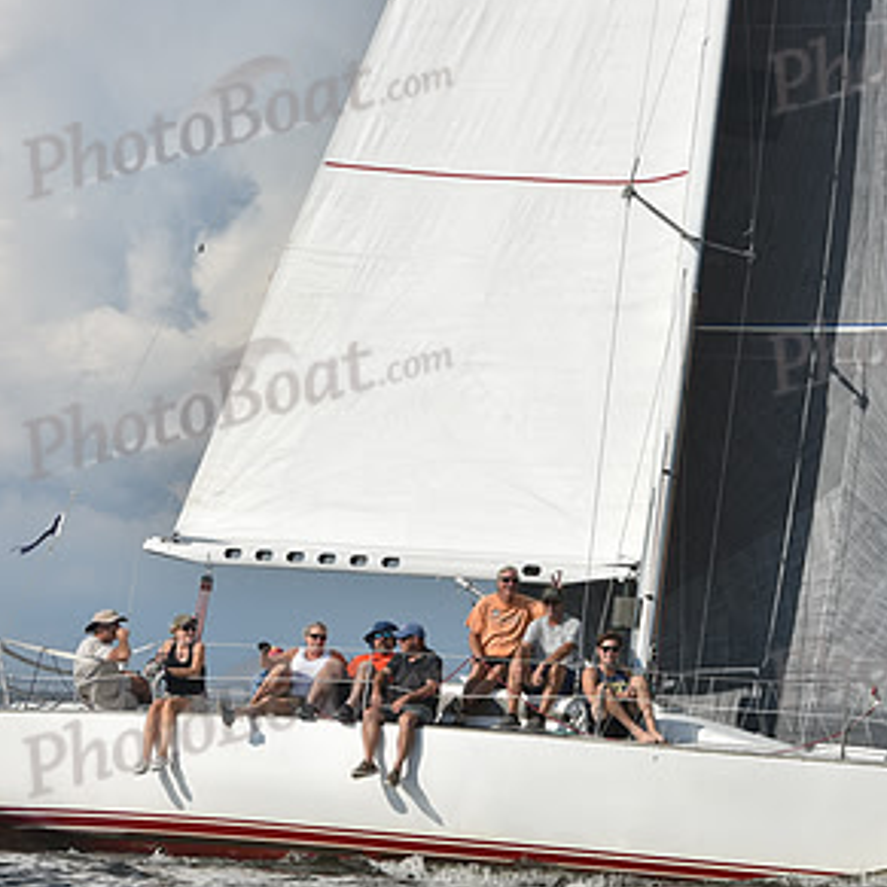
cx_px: 613
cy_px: 517
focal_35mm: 156
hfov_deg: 11.2
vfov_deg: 11.2
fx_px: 4522
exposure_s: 1/1250
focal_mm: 92
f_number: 9
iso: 250
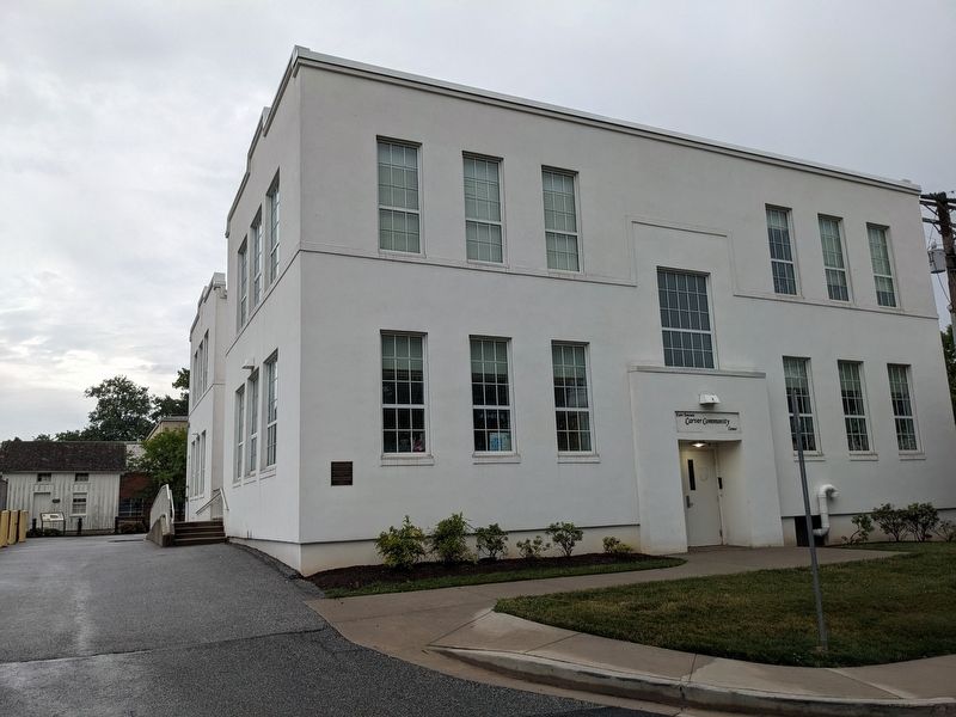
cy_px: 358
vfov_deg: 51.4
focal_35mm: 27
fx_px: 746
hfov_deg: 65.3
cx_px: 478
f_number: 1.73
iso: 69
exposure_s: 1/1117
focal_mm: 4.38
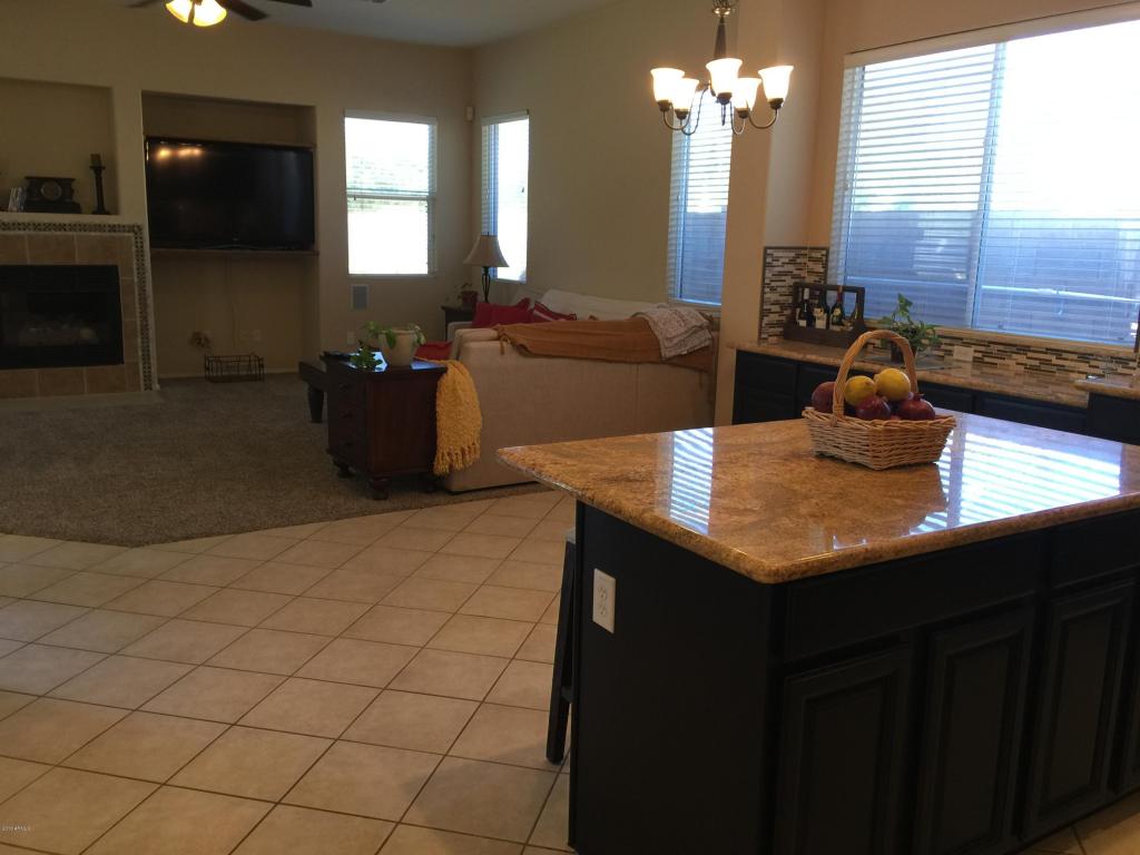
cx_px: 570
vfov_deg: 48.2
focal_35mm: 29
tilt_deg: -11.1
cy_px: 428
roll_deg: -1.6
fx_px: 955
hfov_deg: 61.7
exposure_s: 1/15
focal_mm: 4.15
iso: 40
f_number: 2.2
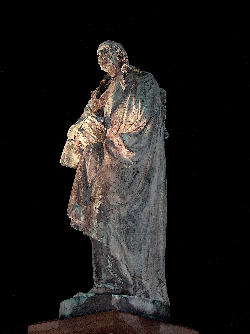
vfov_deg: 31.7
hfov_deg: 24.0
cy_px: 167
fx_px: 588
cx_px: 125
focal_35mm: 61
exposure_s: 1/90
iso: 400
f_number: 2.9
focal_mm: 12.53
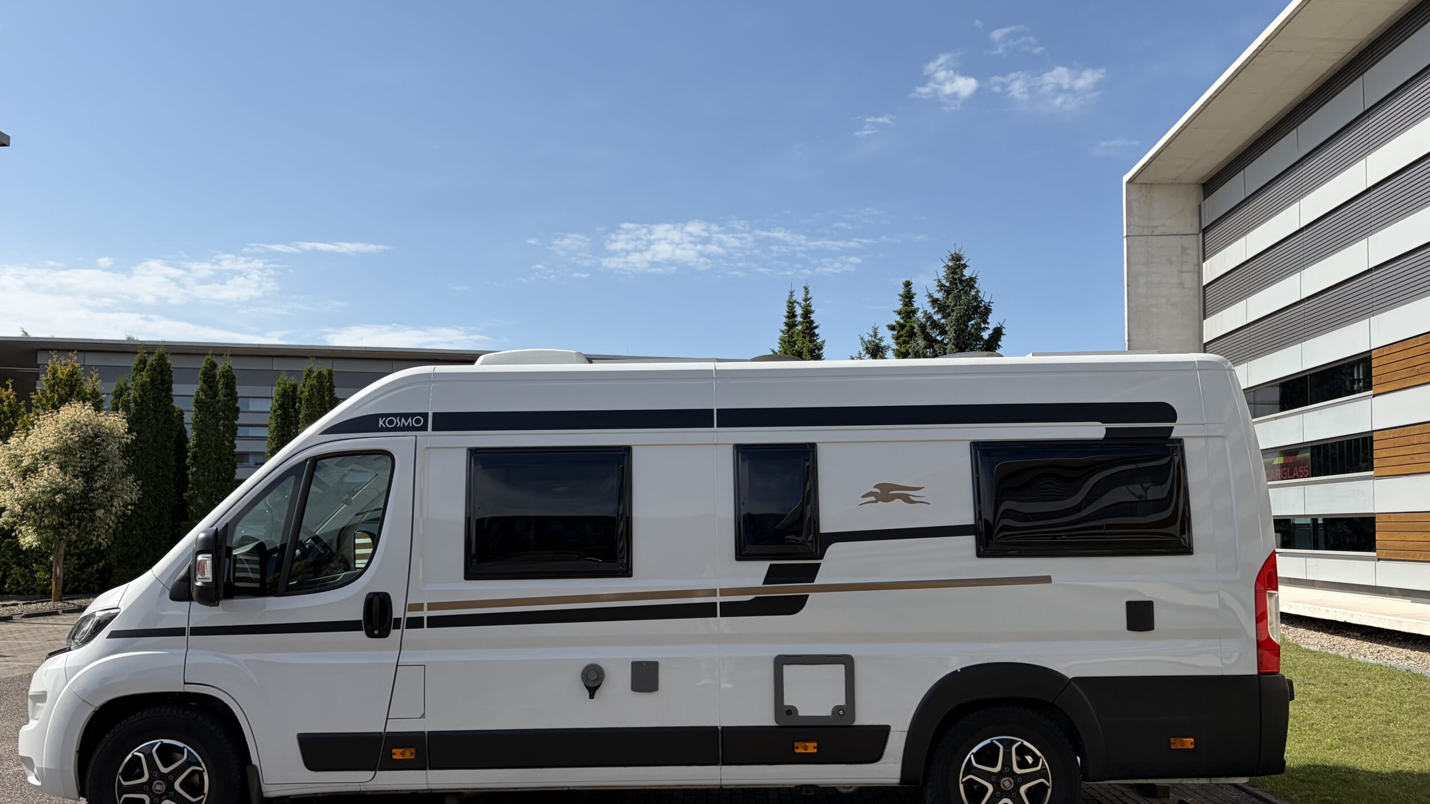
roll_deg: -0.3
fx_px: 1100
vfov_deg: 40.1
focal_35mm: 29
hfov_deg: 66.1
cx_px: 704
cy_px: 472
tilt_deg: +2.9
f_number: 1.6
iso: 50
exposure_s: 1/2985
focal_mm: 5.96
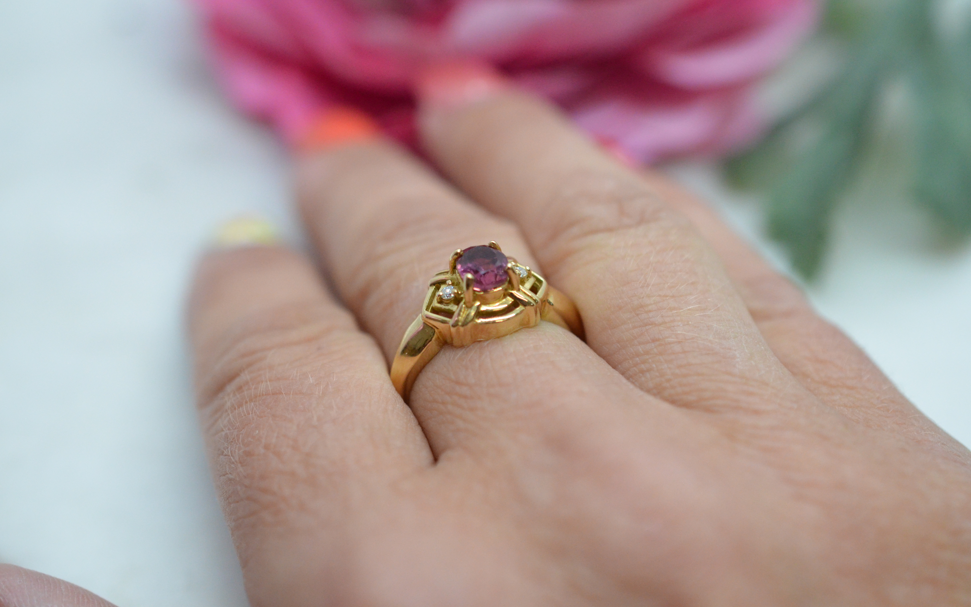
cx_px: 488
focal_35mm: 62
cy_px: 307
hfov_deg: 33.0
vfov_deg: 21.0
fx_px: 1641
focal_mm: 40
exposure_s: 1/1600
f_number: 4
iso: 2500
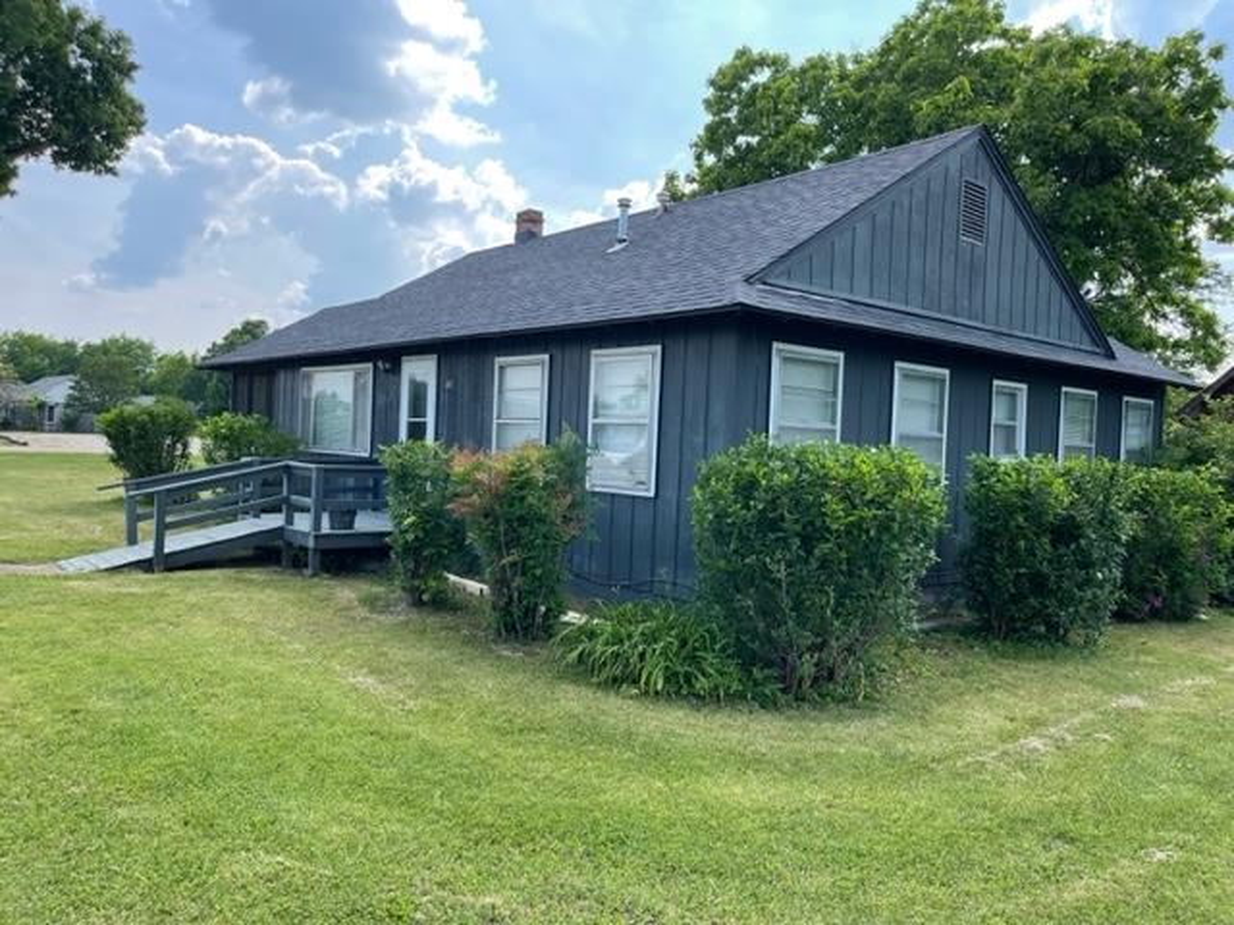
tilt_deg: -2.3
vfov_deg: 53.1
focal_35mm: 26
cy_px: 462
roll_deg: -2.5
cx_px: 617
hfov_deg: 67.3
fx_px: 927
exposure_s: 1/1057
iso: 32
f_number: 1.6
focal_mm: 5.1
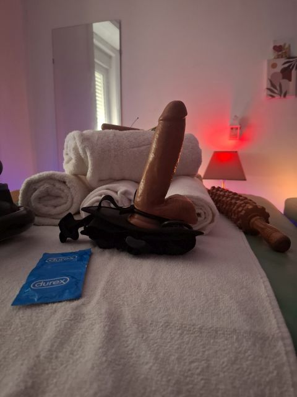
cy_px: 198
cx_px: 148
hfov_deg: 58.9
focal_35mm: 23
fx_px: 263
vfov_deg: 73.9
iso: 500
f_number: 1.8
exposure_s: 1/25
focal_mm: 5.54
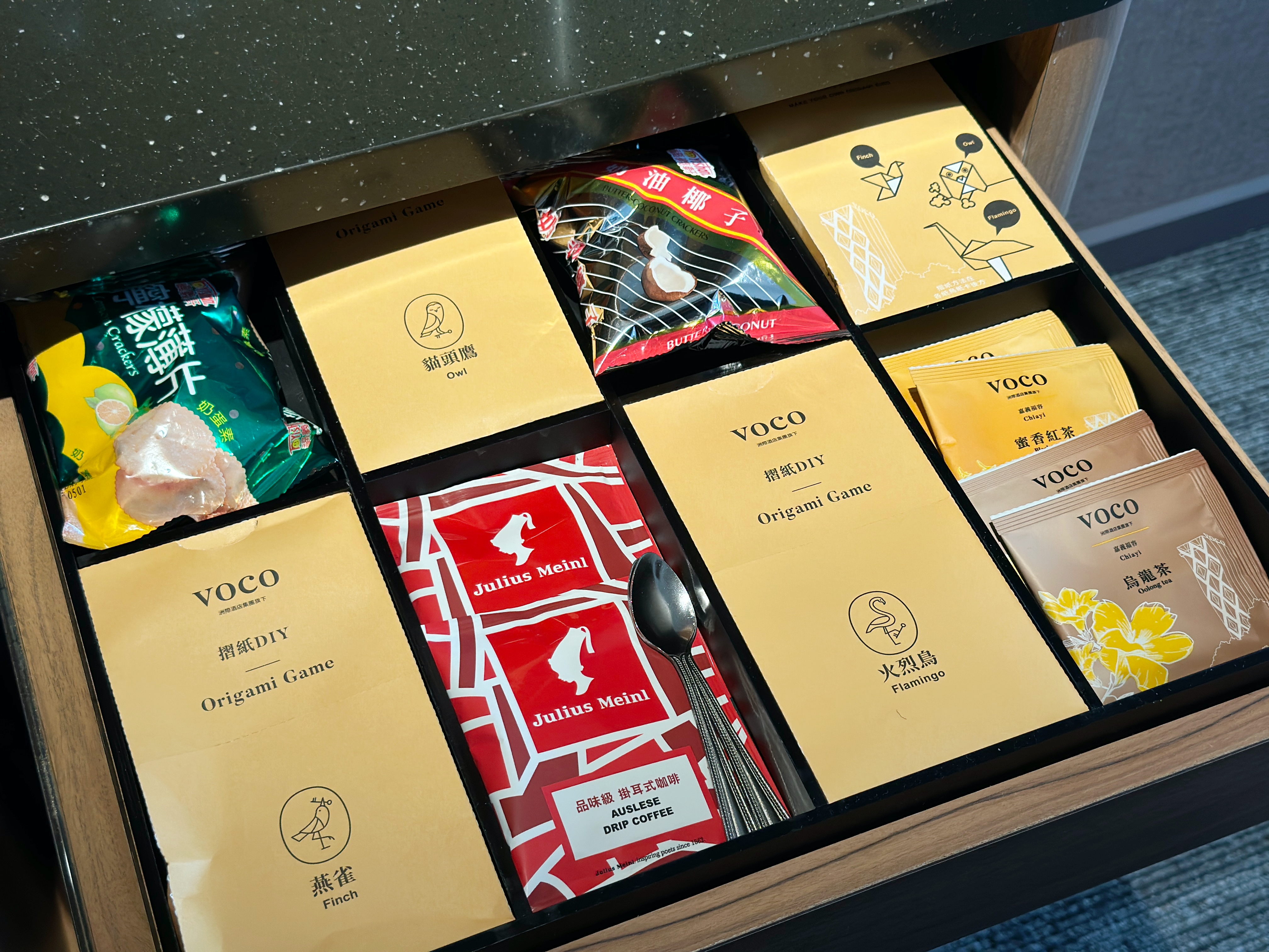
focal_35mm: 48
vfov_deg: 30.3
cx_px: 634
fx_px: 1760
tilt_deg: -52.2
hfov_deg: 39.7
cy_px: 476
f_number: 1.78
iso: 80
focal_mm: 6.86
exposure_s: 1/120
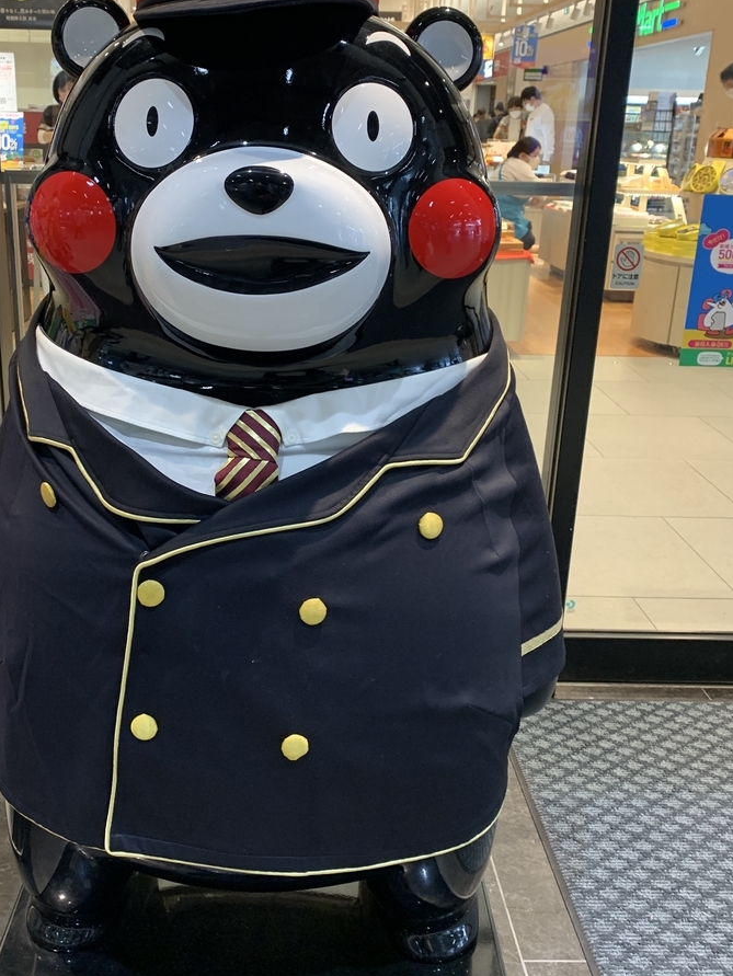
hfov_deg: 40.6
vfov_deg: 52.6
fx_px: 987
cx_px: 299
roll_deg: -1.6
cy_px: 471
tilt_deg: -16.3
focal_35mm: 35
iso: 125
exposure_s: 1/60
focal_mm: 4.25
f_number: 1.8
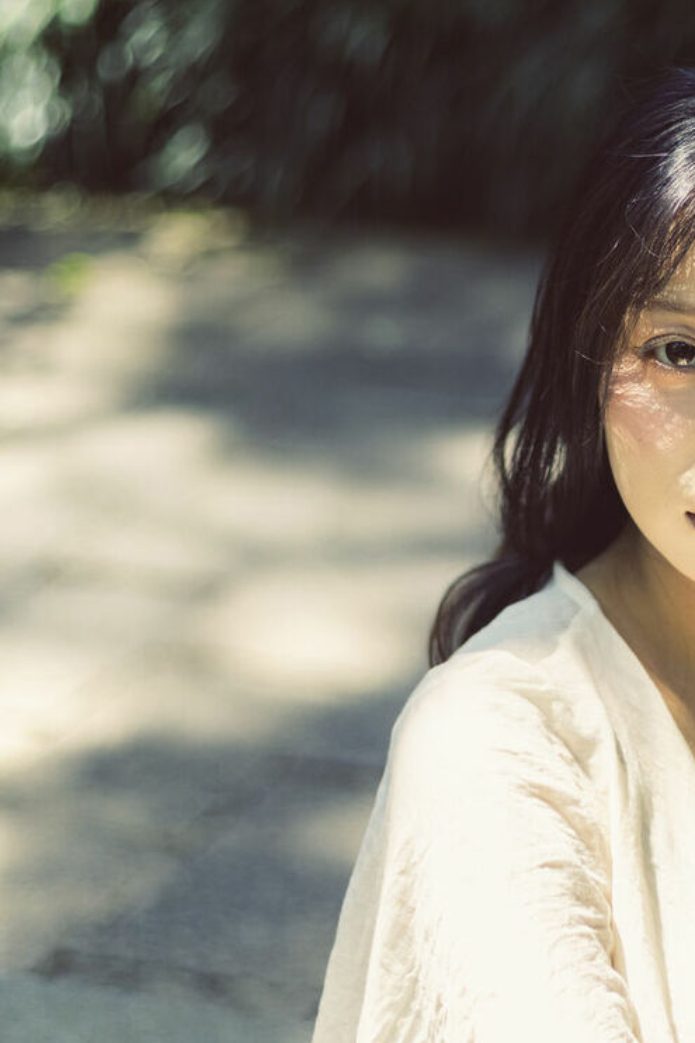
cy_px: 475
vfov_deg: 19.3
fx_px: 3071
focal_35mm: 106
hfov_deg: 12.8
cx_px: 636
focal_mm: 50
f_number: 1.8
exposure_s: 1/1250
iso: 320
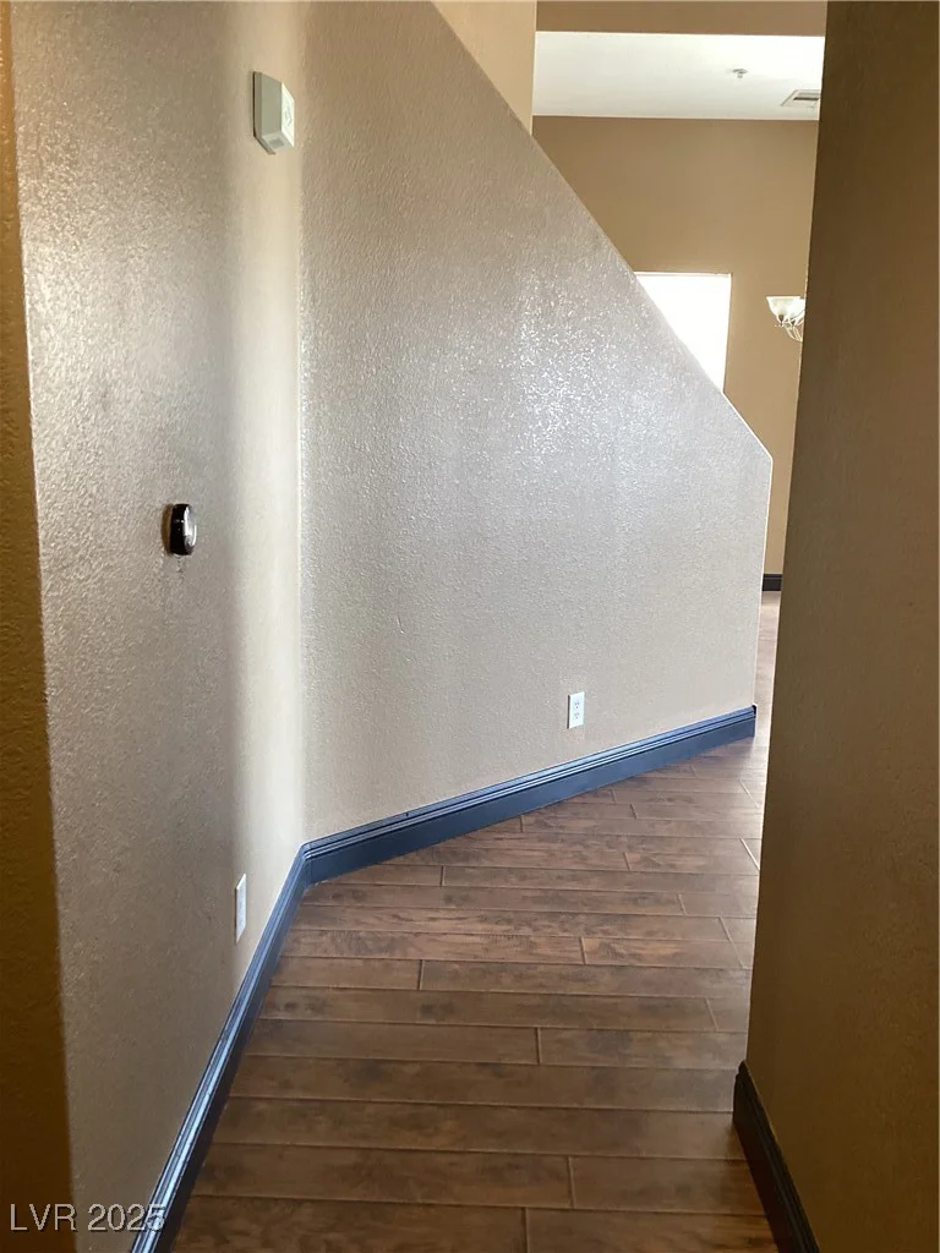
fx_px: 1122
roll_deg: -1.4
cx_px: 470
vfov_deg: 58.4
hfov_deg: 45.4
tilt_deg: -12.6
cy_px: 626
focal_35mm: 31
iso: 160
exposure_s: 1/60
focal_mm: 3.3
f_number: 2.4
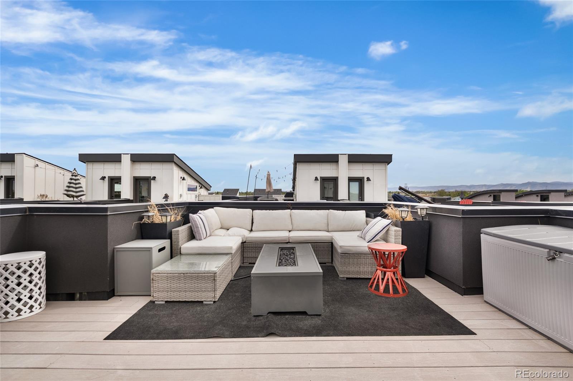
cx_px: 286
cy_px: 190
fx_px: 262
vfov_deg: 72.0
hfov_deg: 95.0
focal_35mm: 16
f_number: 4
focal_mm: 16.5
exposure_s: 1/200
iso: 100
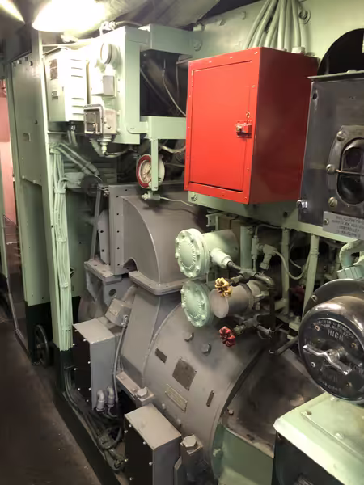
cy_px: 242
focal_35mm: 28
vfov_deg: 63.4
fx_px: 393
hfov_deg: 49.7
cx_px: 182
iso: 100
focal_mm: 3.99
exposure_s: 1/6
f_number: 1.8
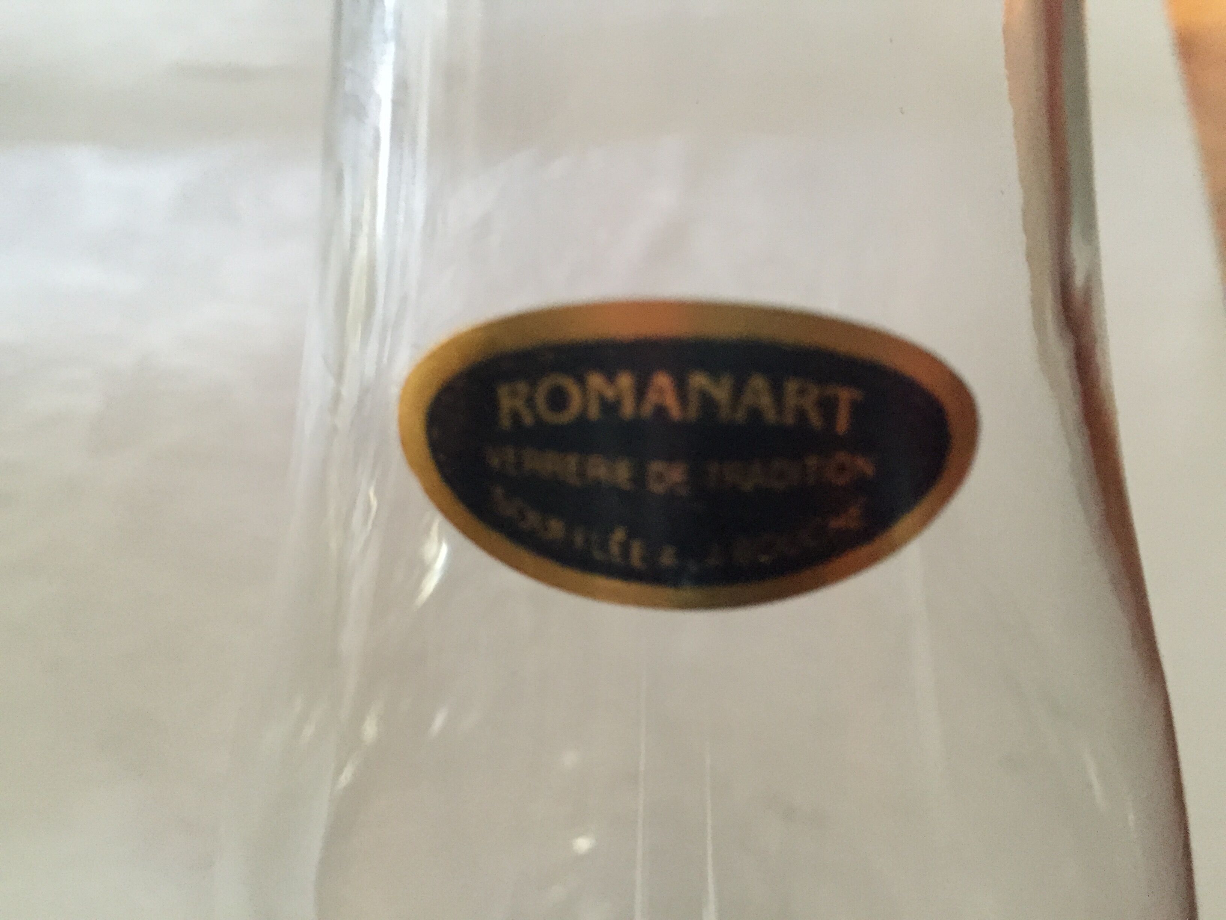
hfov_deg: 61.7
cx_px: 613
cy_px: 460
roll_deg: +3.4
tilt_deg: -41.2
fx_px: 1027
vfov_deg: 48.2
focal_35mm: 29
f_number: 2.2
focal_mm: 4.15
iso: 320
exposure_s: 1/15
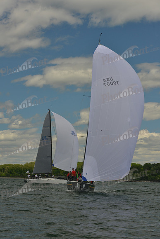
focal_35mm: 102
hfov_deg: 13.4
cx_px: 80
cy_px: 120
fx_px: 680
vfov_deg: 20.0
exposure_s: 1/1000
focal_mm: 102
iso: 400
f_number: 7.1
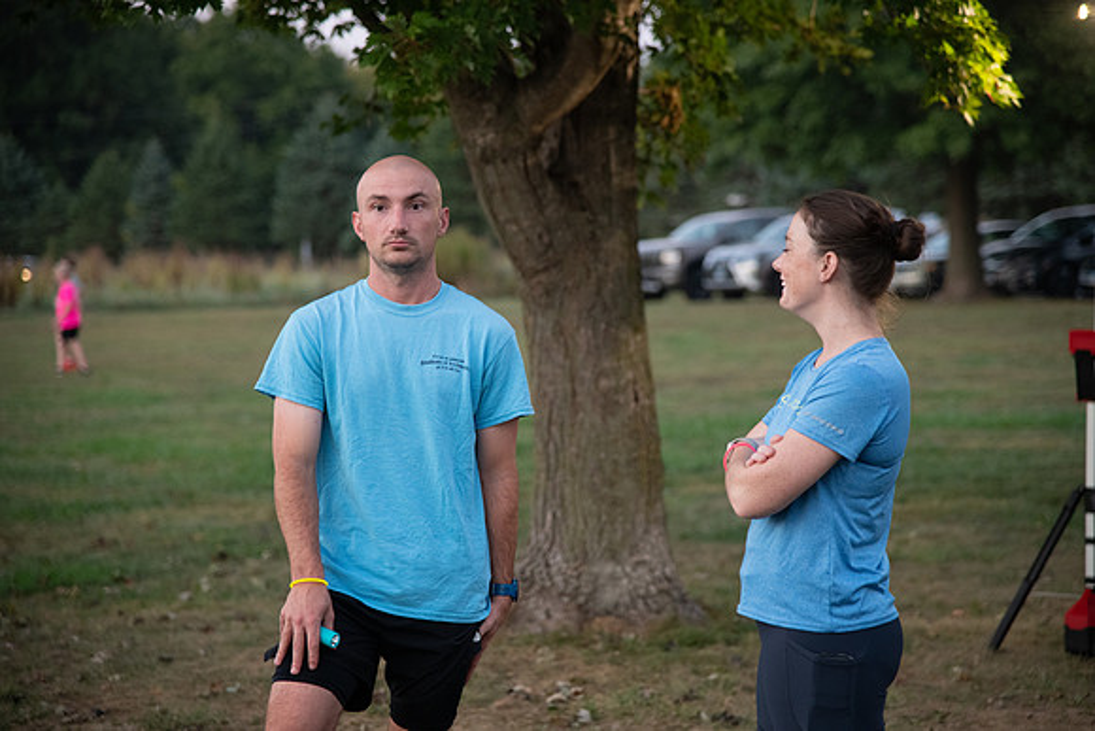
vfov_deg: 13.0
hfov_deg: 19.5
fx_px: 3194
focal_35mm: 105
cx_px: 548
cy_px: 366
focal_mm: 105
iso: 2000
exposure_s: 1/100
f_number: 4
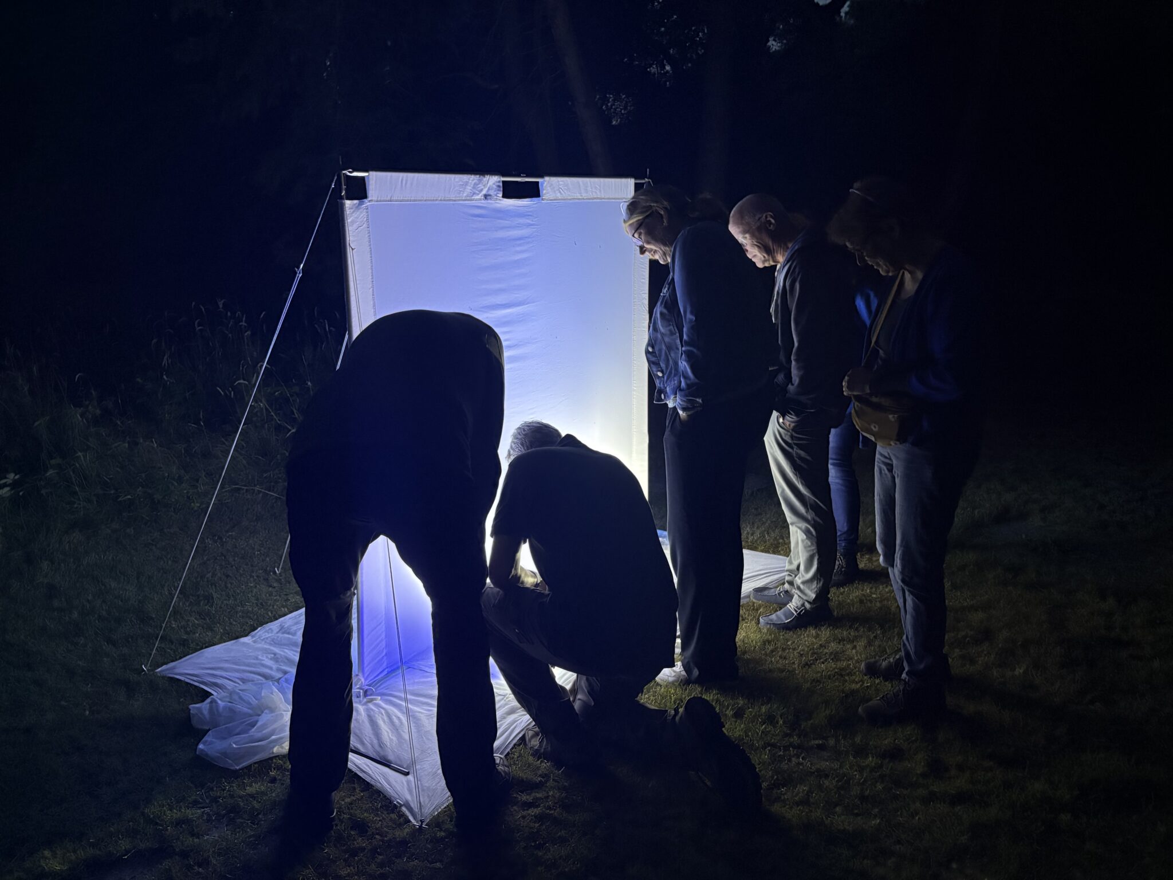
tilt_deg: -10.1
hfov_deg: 67.3
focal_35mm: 26
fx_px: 881
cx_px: 586
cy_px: 440
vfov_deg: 53.1
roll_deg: +0.6
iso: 500
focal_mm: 5.96
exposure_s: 1/33
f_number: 1.6
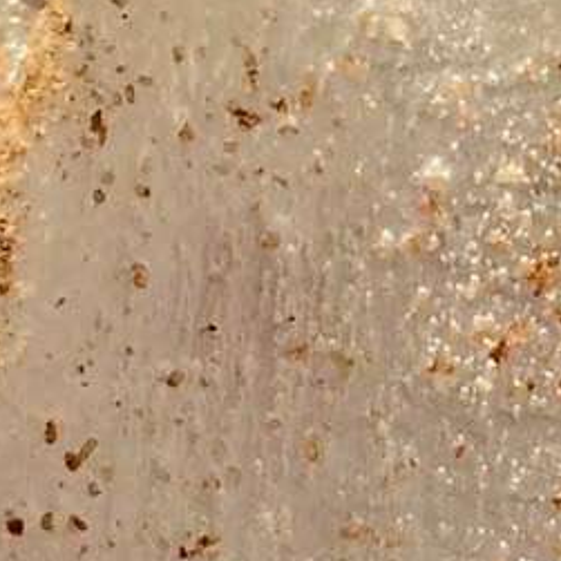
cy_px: 17
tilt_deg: -56.8
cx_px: 773
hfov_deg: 7.4
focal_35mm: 232
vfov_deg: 7.5
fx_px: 4254
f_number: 2.2
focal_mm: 4.15
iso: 32
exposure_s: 1/4566
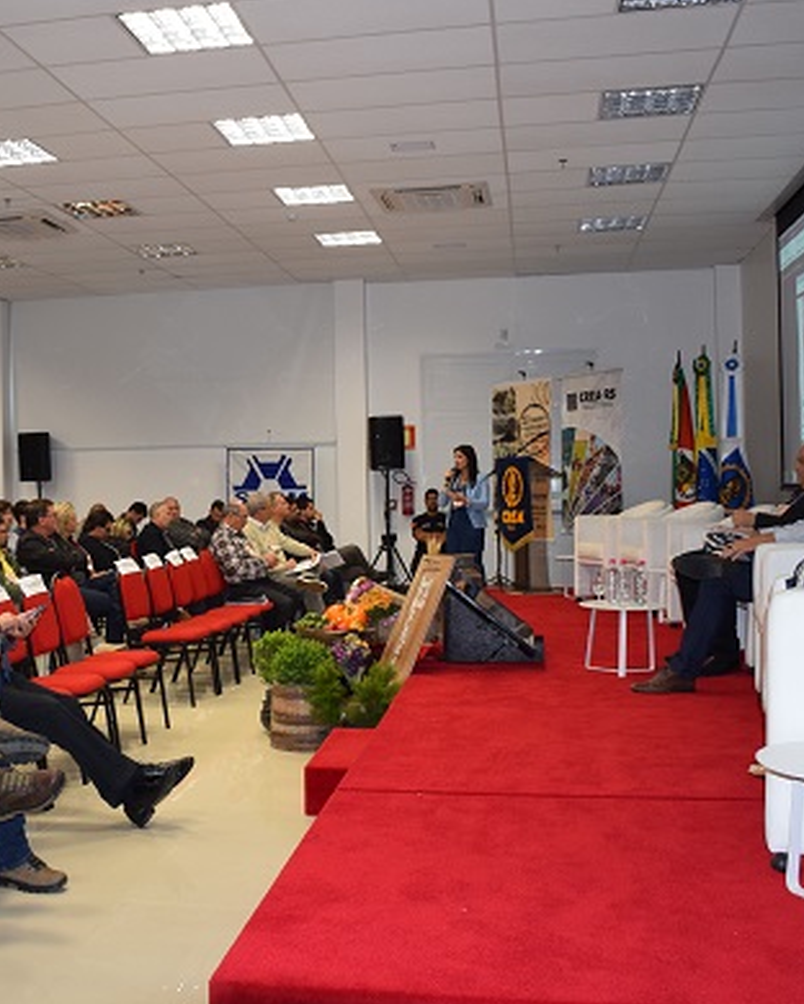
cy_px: 493
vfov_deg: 46.8
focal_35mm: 39
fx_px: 1160
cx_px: 271
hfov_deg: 37.8
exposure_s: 1/80
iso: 800
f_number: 4.5
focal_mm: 18
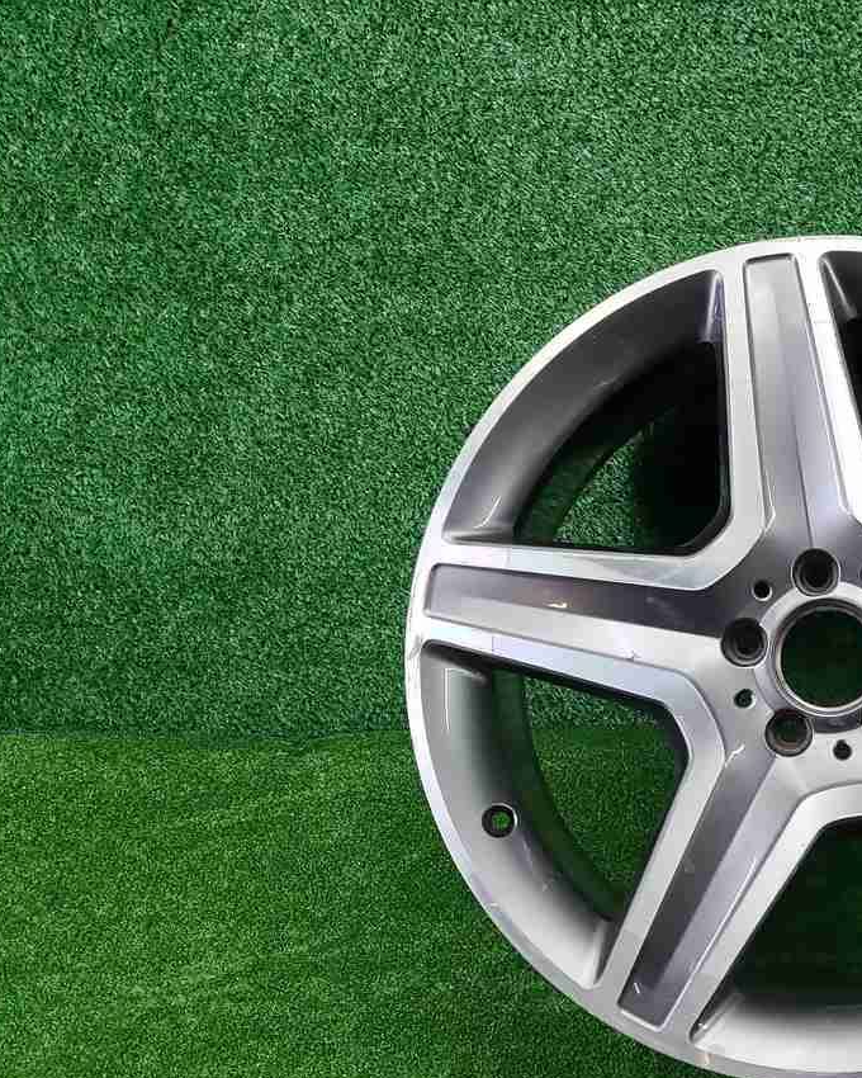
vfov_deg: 42.7
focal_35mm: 43
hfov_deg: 32.7
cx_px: 816
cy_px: 643
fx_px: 1371
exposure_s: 1/50
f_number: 1.8
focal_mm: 5.4
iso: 96
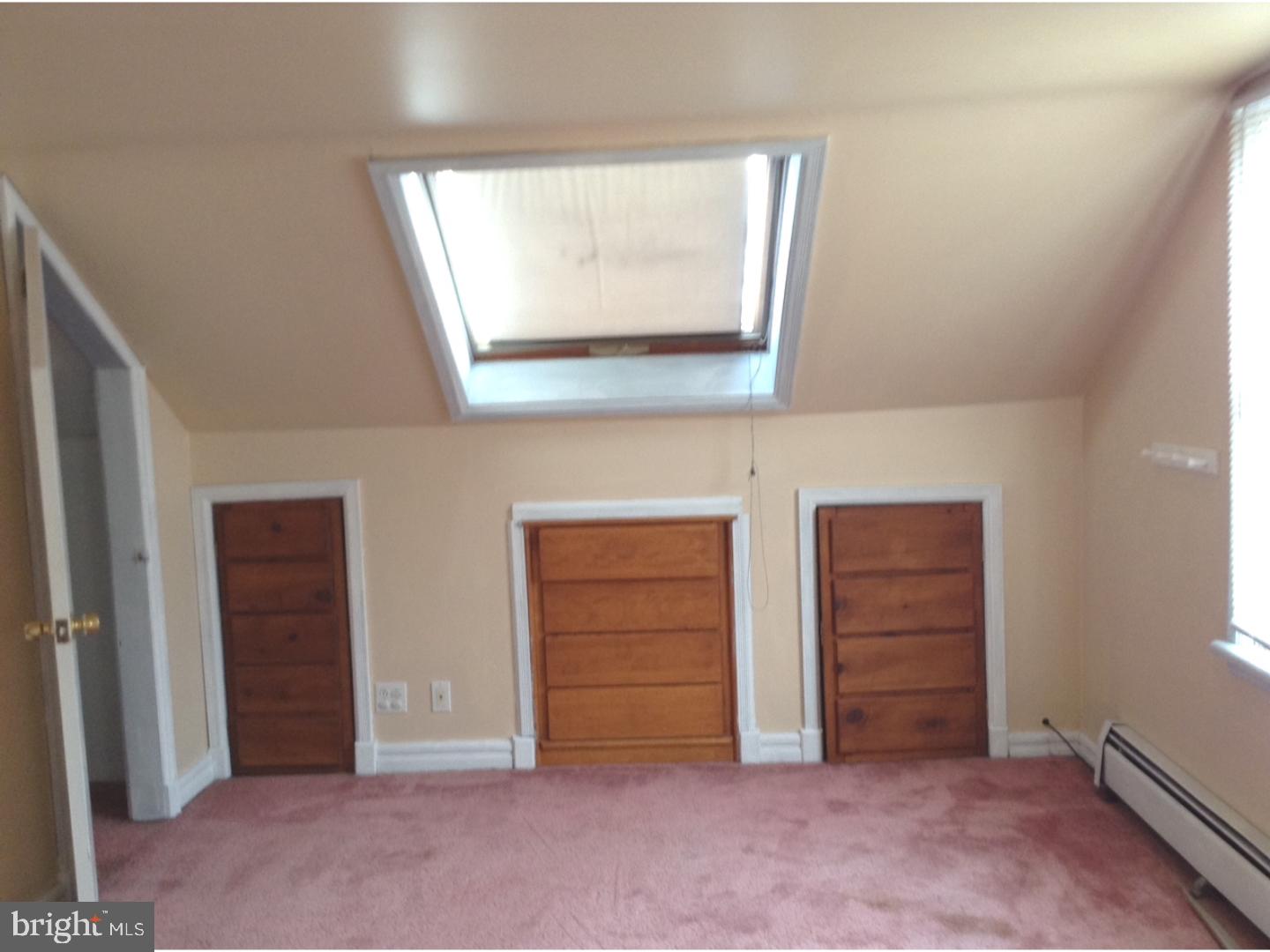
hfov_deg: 55.4
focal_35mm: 33
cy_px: 476
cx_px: 635
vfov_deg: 42.9
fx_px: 1211
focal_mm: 3.3
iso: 64
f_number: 2.4
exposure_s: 1/25
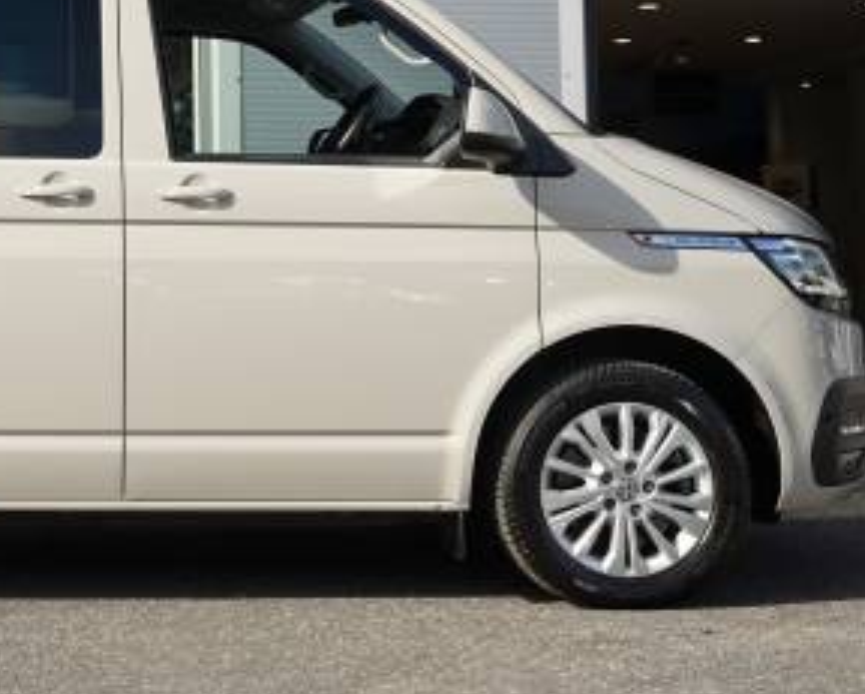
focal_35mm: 76
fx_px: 1959
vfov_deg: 19.8
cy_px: 108
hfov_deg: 23.8
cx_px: 6
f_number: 4.5
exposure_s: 1/250
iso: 100
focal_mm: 36.7
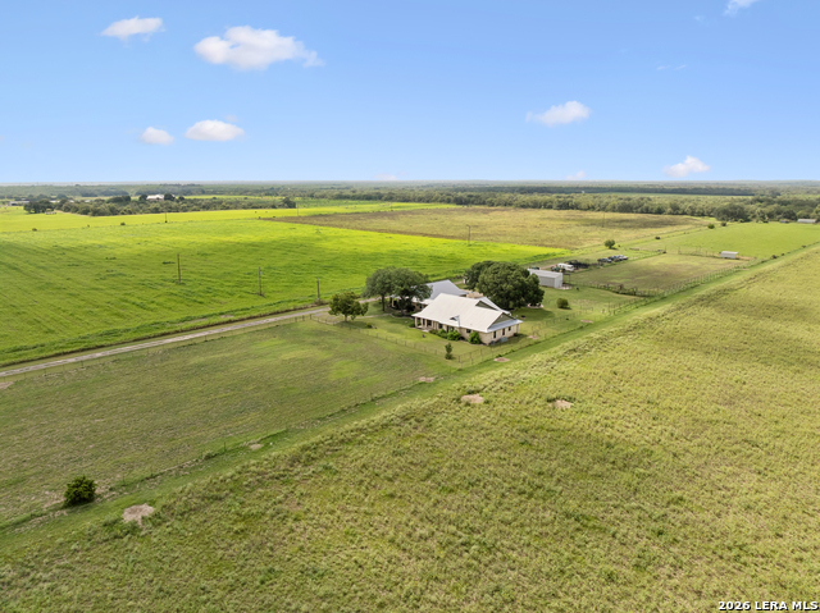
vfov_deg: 56.8
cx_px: 410
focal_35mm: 24
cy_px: 306
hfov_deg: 71.6
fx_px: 568
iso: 140
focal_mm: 12.3
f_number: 2.8
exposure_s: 1/200
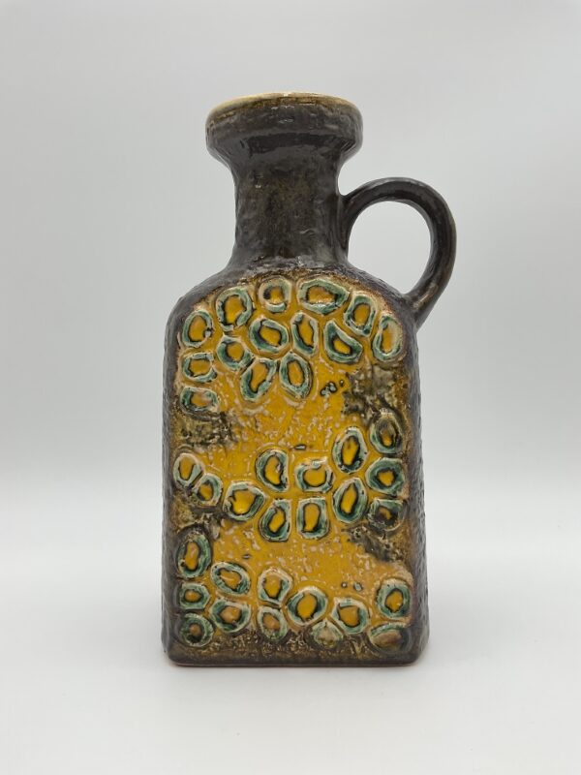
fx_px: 649
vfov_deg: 61.7
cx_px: 290
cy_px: 388
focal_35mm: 29
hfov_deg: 48.2
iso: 16
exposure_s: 1/338
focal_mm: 3
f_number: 1.8
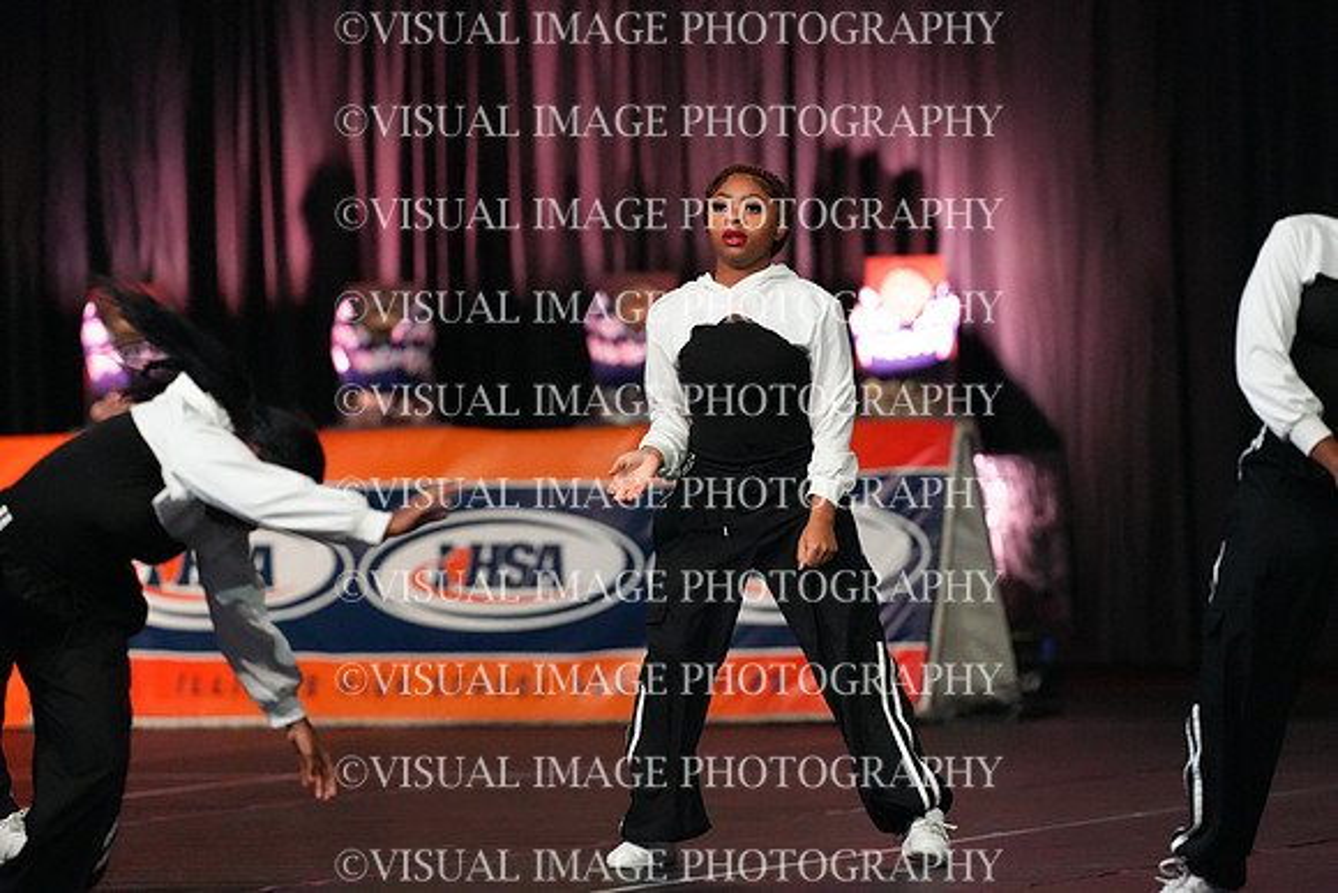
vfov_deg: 4.6
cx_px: 669
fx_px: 11152
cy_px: 446
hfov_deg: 6.9
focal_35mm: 300
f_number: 3.5
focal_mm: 300
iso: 16000
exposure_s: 1/1250
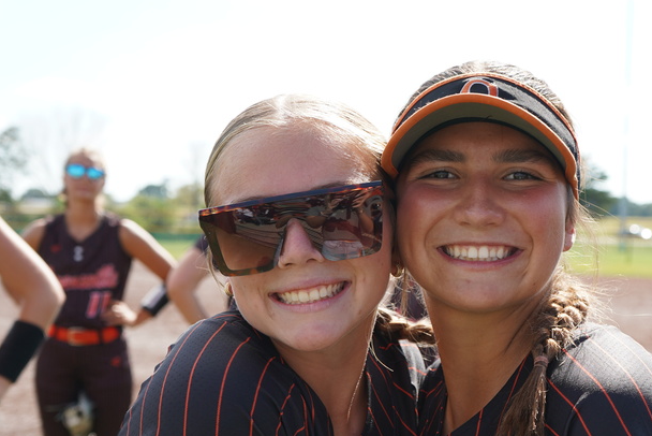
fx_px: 1250
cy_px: 317
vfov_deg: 19.6
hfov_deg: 29.1
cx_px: 411
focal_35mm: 69
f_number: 5
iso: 100
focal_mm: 41
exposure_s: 1/250
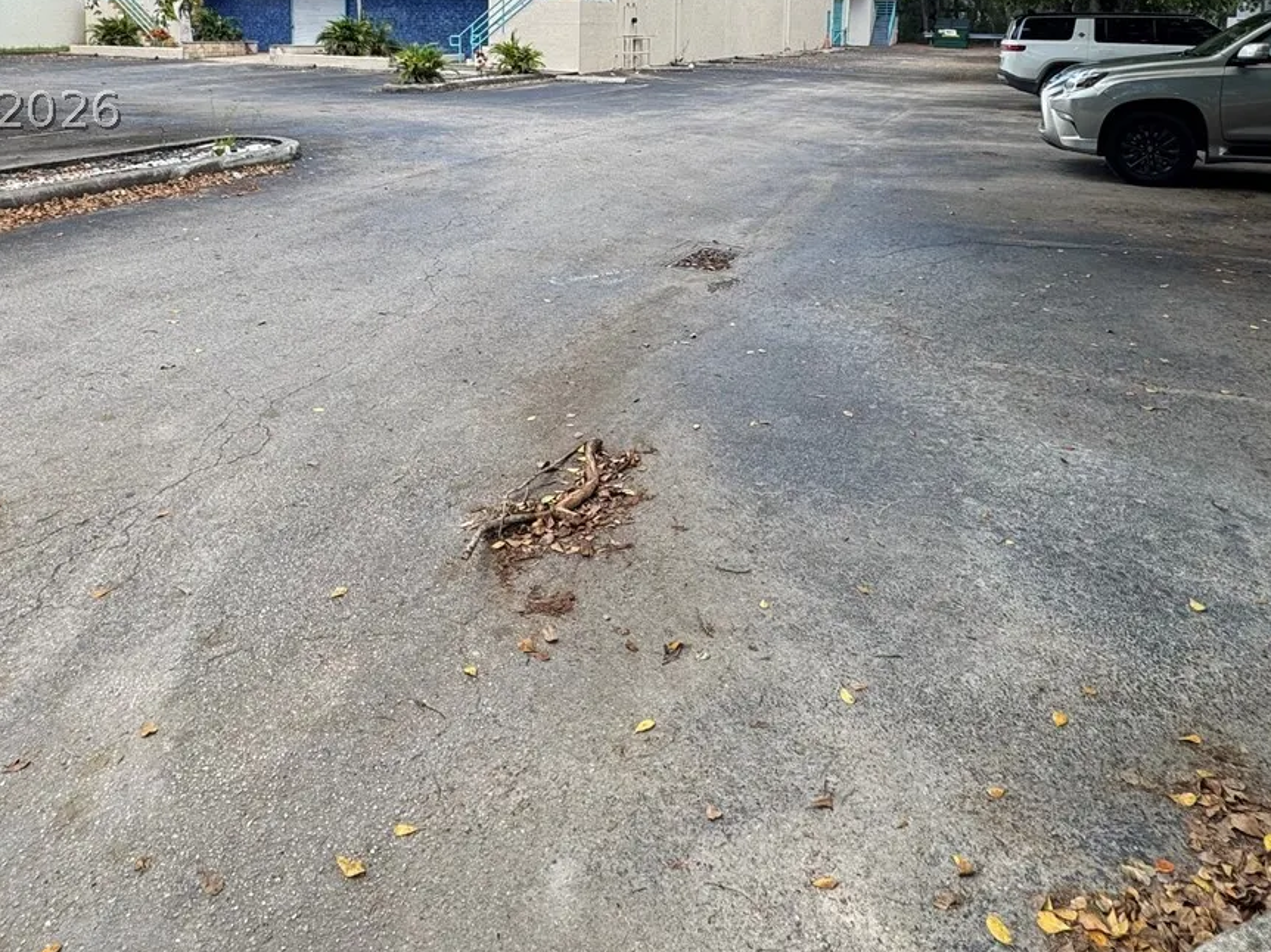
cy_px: 109
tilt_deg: -4.8
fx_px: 954
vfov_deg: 48.0
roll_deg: -0.6
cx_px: 572
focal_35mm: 26
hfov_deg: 67.2
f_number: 2.2
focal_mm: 2.22
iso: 50
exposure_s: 1/99
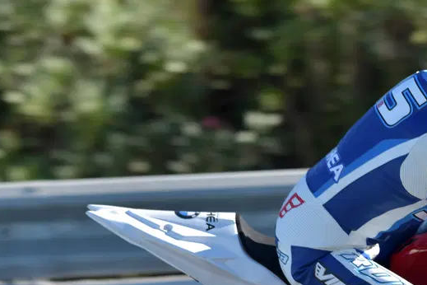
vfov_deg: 2.0
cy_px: 277
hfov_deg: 3.0
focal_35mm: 694
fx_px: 8231
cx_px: 485
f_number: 8
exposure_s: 1/1000
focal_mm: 300
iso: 400
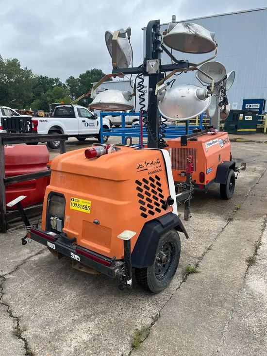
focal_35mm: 26
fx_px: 267
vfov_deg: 67.3
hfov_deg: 53.1
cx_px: 134
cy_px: 178
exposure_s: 1/1558
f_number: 1.6
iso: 50
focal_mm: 5.1
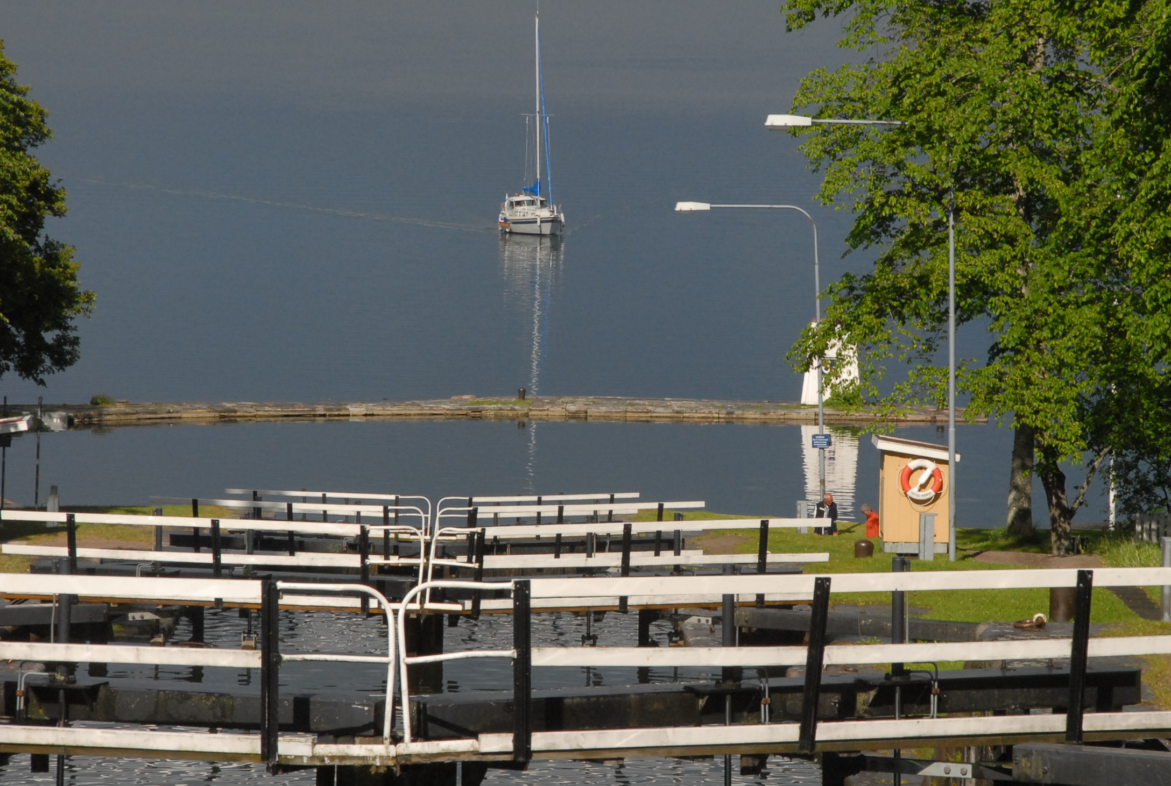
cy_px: 377
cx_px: 667
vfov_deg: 7.3
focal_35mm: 190
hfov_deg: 10.8
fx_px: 6182
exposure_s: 1/640
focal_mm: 95
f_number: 13
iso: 640
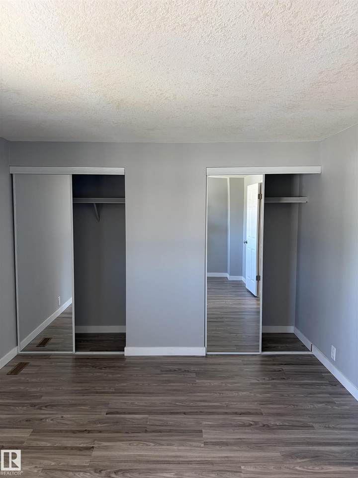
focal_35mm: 26
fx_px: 359
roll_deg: +0.7
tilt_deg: -3.3
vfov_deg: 67.3
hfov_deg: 53.1
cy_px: 239
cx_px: 179
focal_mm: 5.96
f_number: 1.6
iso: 125
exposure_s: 1/62
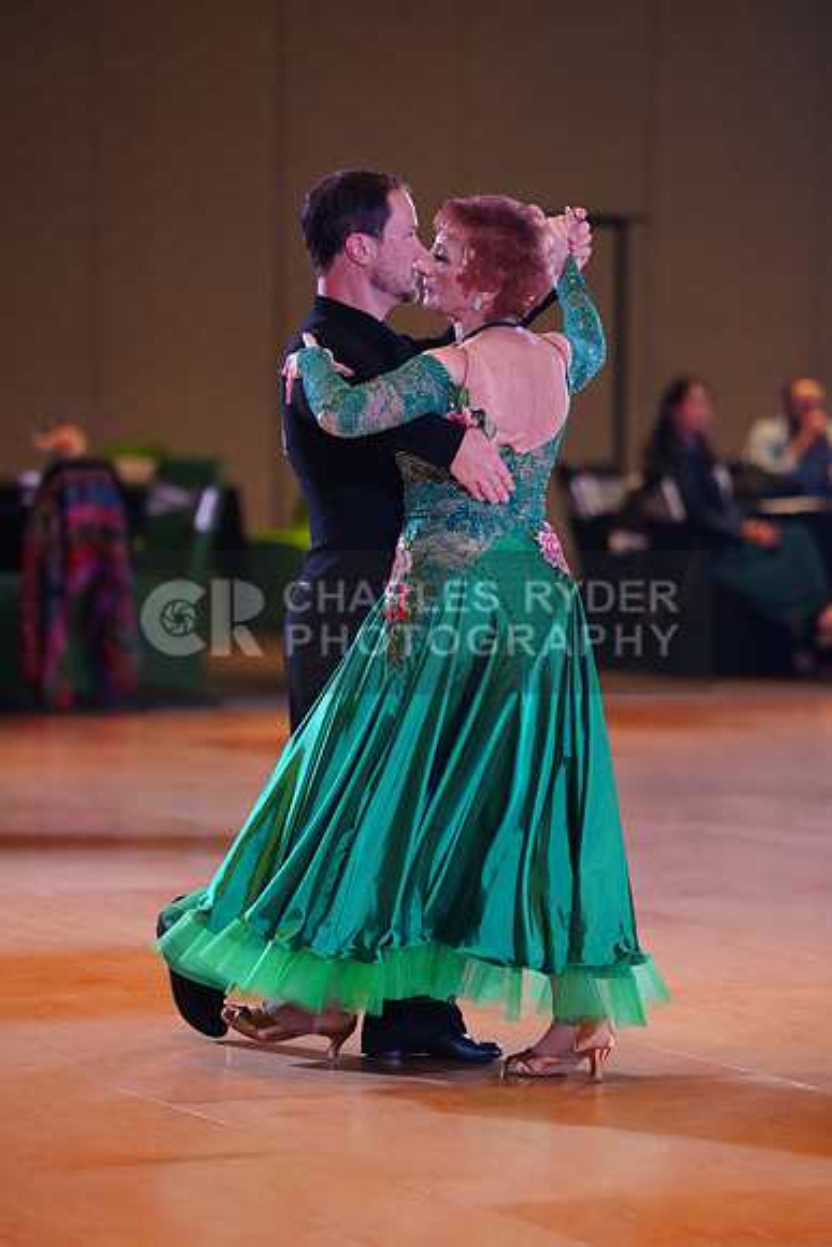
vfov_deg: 13.2
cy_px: 624
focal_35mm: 156
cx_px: 416
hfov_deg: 8.8
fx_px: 5404
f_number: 2.8
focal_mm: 156
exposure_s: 1/500
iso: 5000
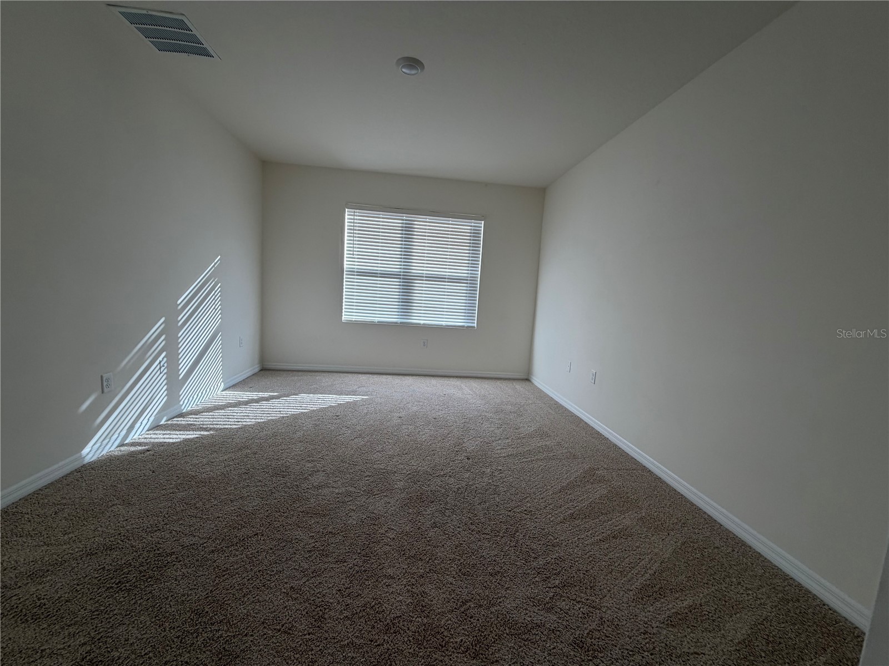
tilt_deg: -5.1
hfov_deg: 102.1
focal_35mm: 14
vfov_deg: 85.7
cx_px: 444
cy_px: 333
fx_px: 360
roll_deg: -3.4
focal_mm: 2.22
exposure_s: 1/120
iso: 80
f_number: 2.2
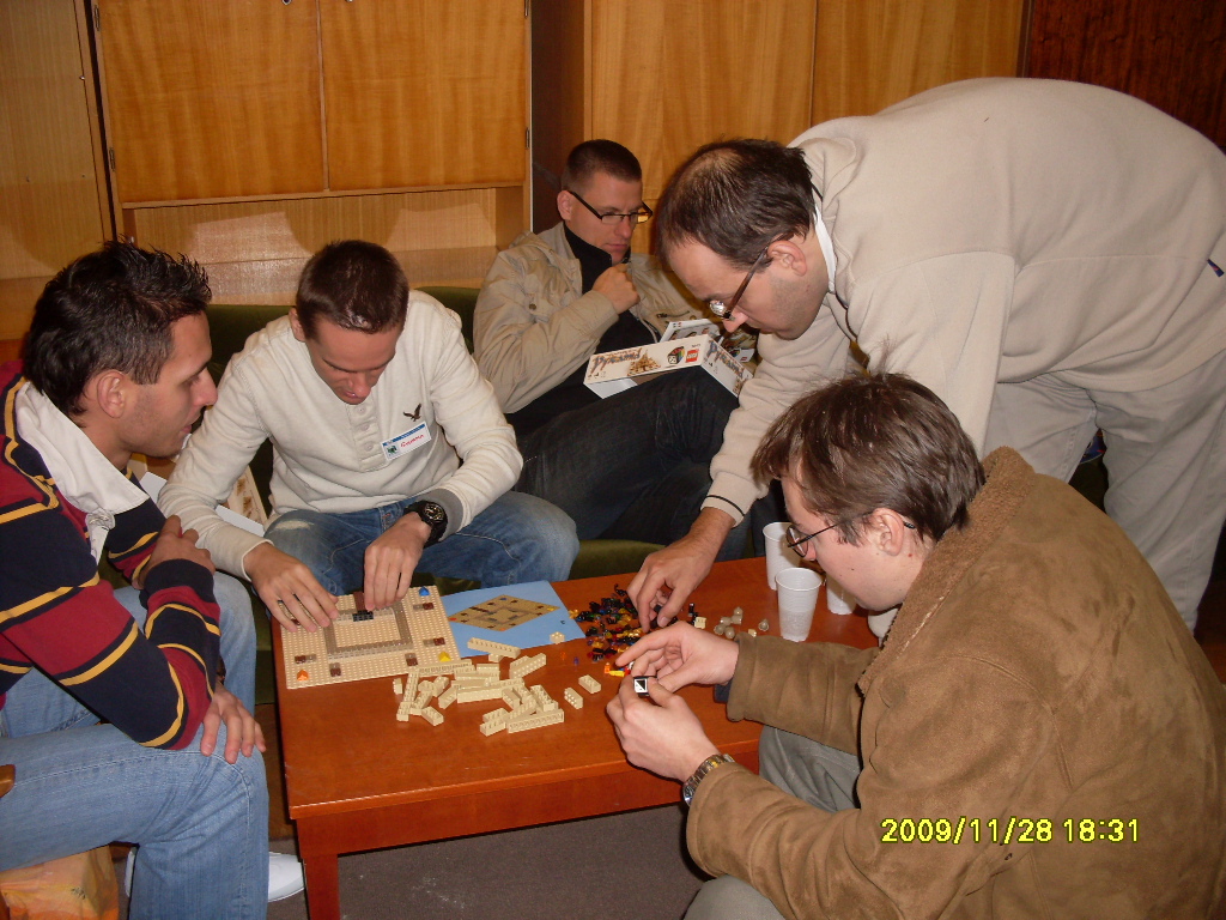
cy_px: 460
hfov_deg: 49.0
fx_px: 1346
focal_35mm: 38
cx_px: 613
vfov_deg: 37.7
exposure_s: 1/45
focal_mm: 6.3
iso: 100
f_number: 2.8
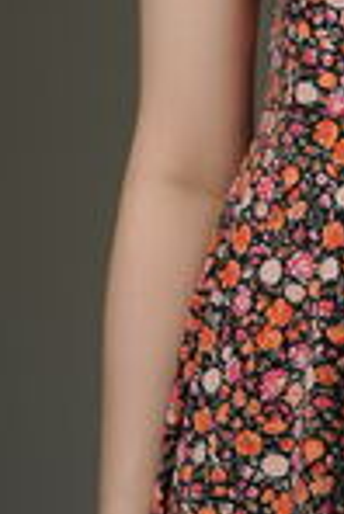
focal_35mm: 298
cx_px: 488
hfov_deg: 4.6
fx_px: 4261
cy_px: 111
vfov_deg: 6.9
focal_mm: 70
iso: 640
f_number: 3.2
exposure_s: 1/320
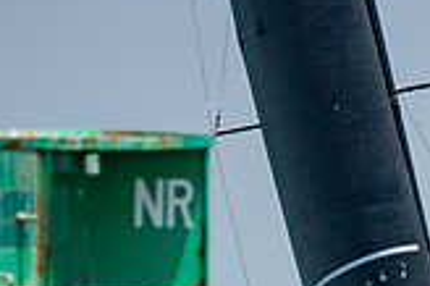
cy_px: 487
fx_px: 19867
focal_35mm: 1665
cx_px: 473
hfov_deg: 1.2
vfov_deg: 0.8
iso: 200
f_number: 4
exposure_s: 1/3200
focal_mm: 300
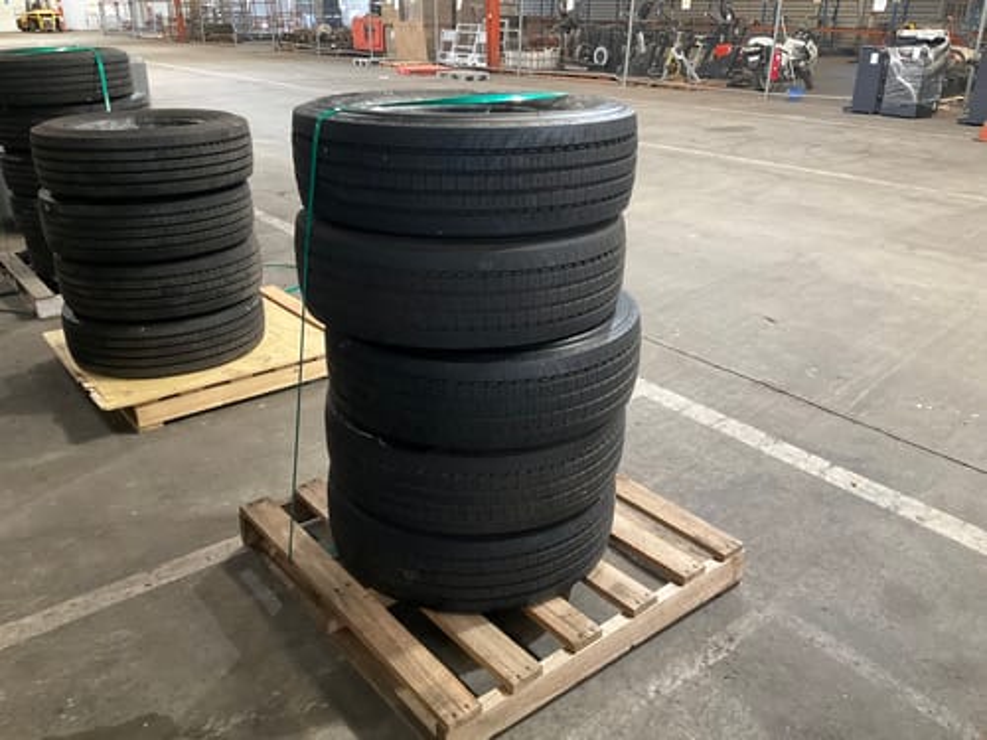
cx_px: 494
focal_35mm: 29
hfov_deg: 61.7
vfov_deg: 48.2
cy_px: 370
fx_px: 827
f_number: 1.8
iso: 250
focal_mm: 3
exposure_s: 1/50
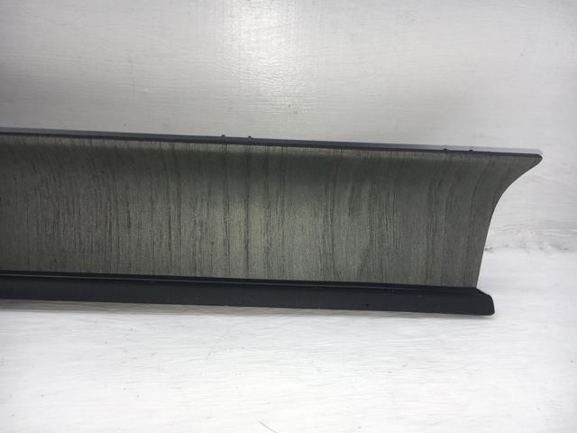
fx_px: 483
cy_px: 216
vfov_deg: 48.2
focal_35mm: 29
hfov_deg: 61.7
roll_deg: -3.4
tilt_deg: -24.0
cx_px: 288
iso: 25
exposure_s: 1/297
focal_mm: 4.15
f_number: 2.2
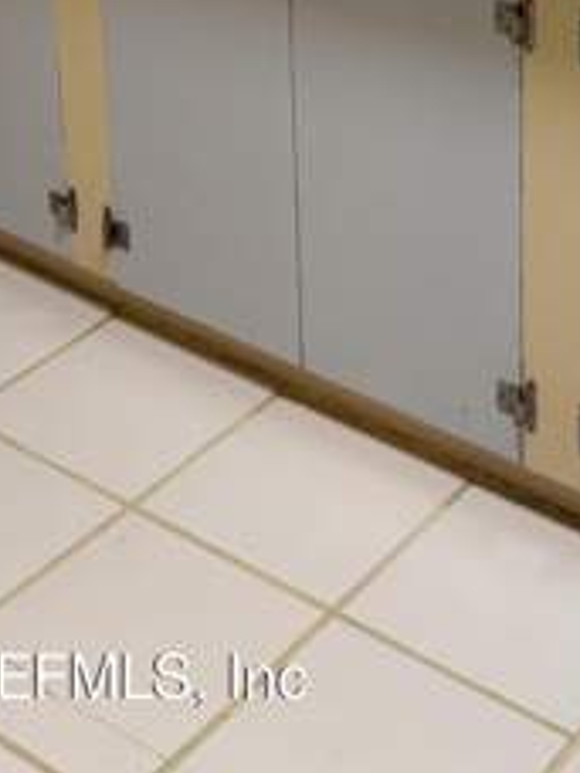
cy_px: -309
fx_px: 1631
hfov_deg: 19.7
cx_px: 560
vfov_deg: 22.8
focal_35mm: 73
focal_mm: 5.96
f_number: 1.6
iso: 125
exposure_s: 1/60
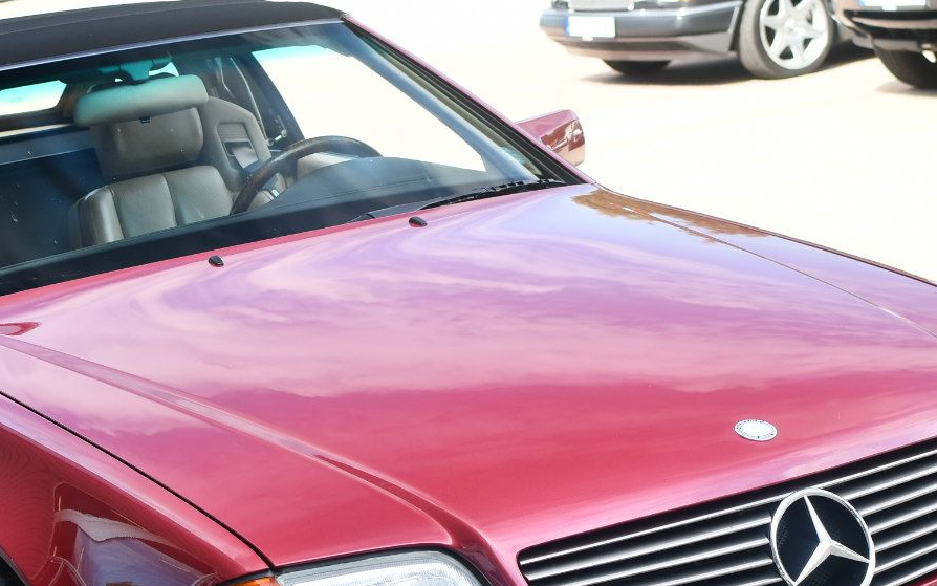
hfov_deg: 21.6
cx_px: 365
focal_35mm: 96
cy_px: 466
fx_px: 2452
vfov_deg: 13.6
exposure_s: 1/250
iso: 400
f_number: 4.5
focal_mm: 35
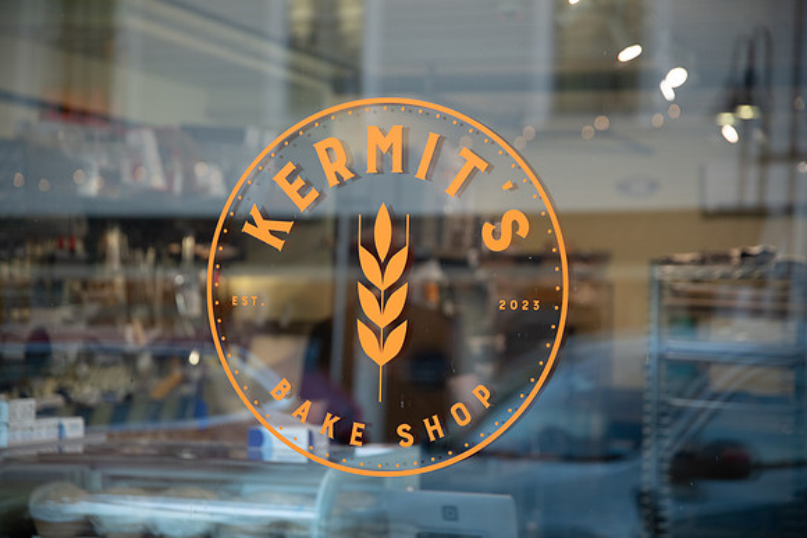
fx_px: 2018
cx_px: 404
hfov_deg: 22.6
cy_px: 269
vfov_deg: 15.2
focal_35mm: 90
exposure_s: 1/200
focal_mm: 90
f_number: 4.5
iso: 640
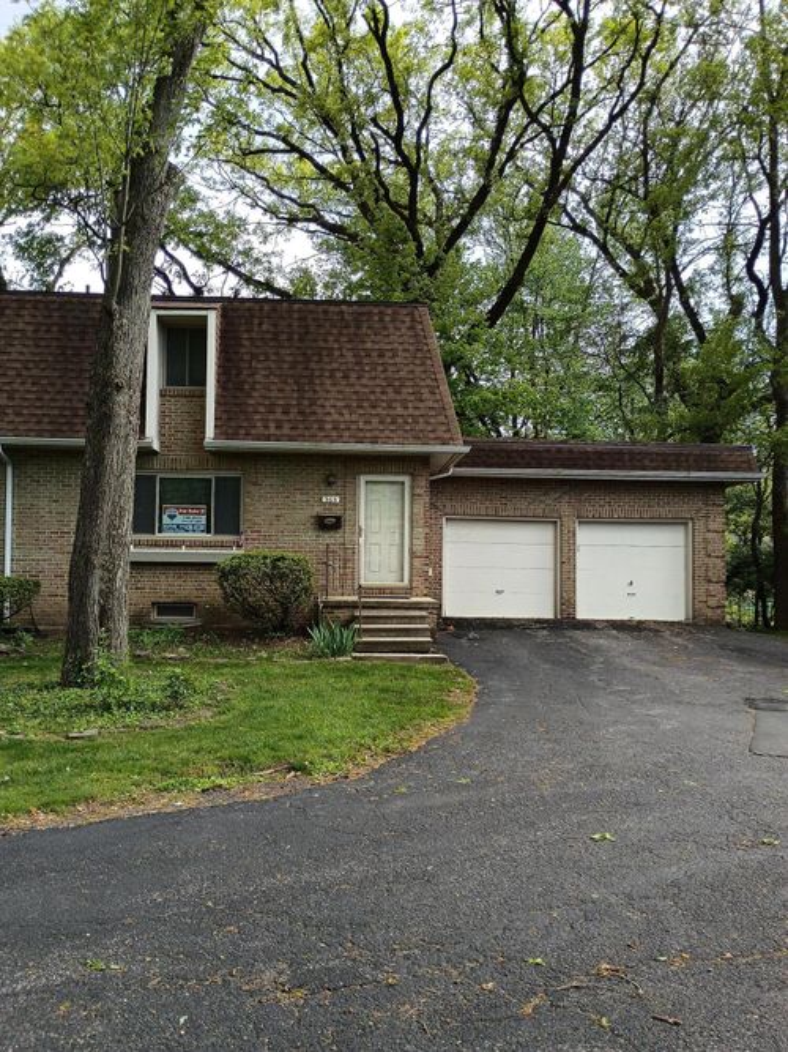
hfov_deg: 48.2
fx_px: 880
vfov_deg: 61.7
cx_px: 394
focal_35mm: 29
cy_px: 526
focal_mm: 4.27
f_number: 1.8
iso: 100
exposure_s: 1/375
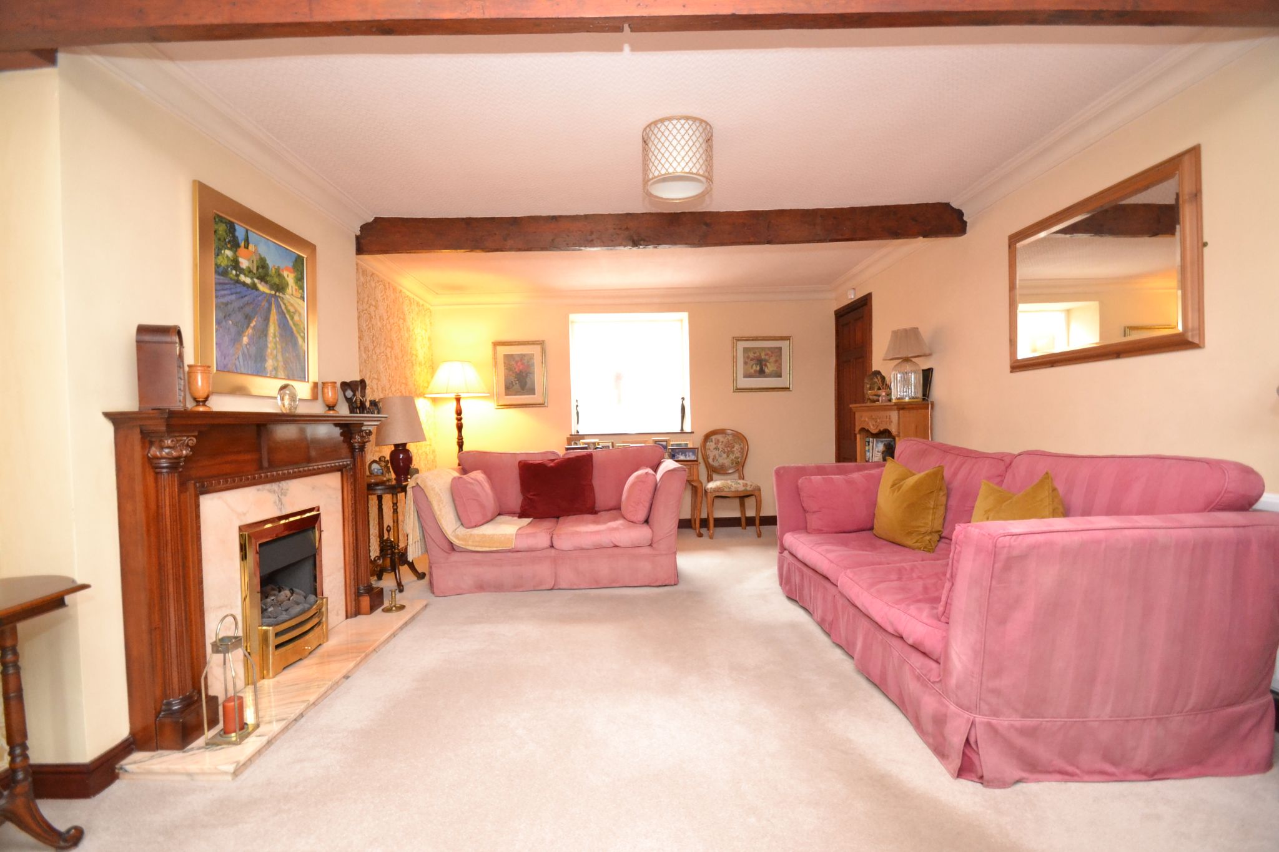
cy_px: 426
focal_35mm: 15
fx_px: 533
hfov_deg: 100.4
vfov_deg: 77.3
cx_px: 640
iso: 2500
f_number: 3.5
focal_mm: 10
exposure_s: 1/60
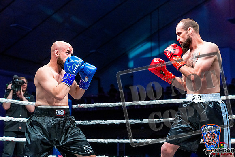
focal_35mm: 70
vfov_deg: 19.5
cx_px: 118
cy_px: 78
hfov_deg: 28.8
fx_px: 457
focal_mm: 70
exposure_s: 1/1000
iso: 4000
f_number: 4
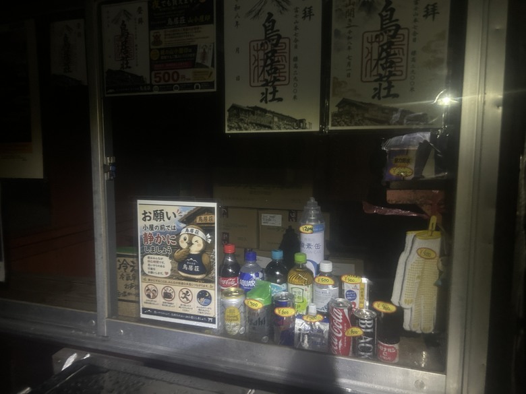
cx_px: 263
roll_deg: +0.4
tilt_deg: -8.3
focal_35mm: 26
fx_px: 395
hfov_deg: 67.3
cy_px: 197
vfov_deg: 53.1
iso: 800
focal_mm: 5.7
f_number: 1.5
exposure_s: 1/30
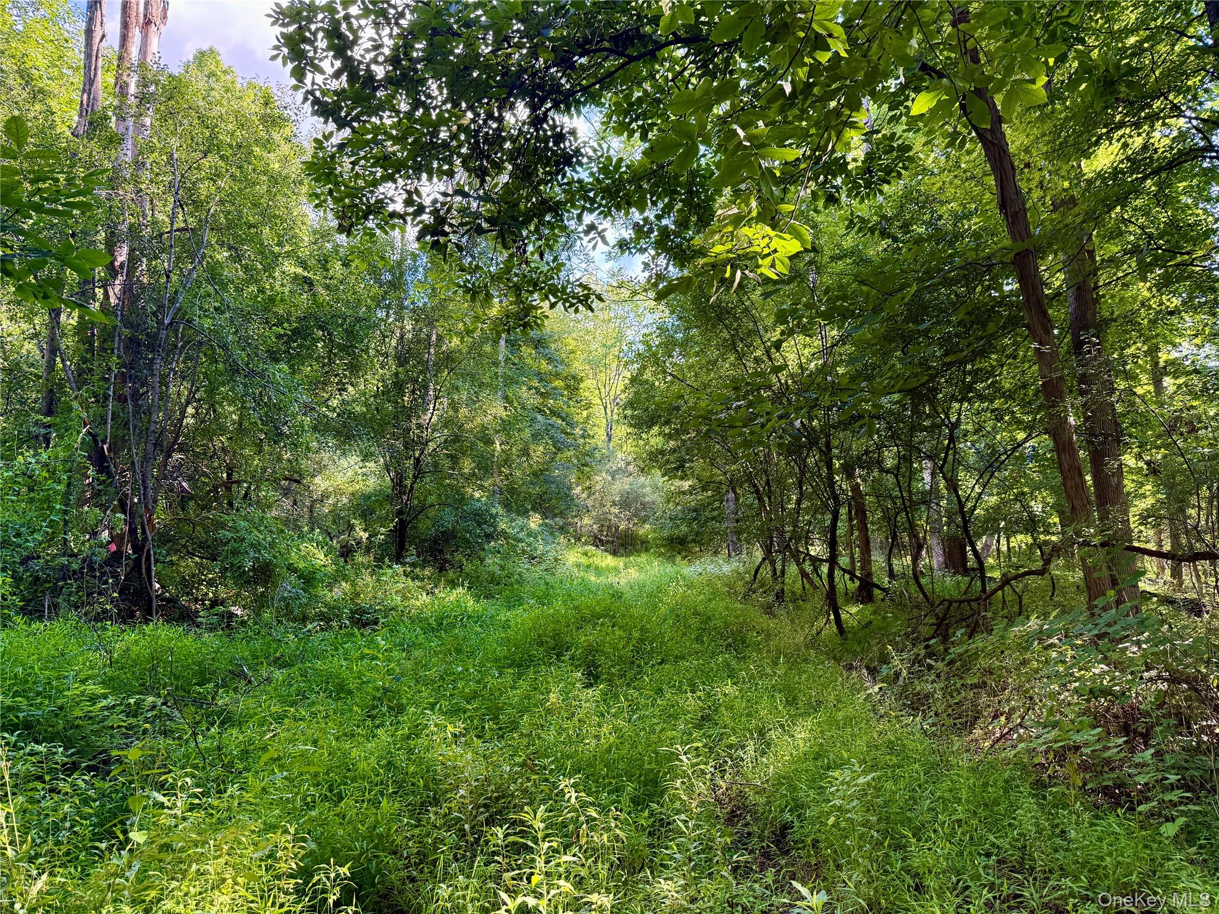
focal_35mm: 24
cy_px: 457
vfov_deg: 56.8
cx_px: 610
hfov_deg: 71.6
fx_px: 845
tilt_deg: +7.1
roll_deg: +2.4
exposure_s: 1/259
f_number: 1.78
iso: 100
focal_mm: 6.76
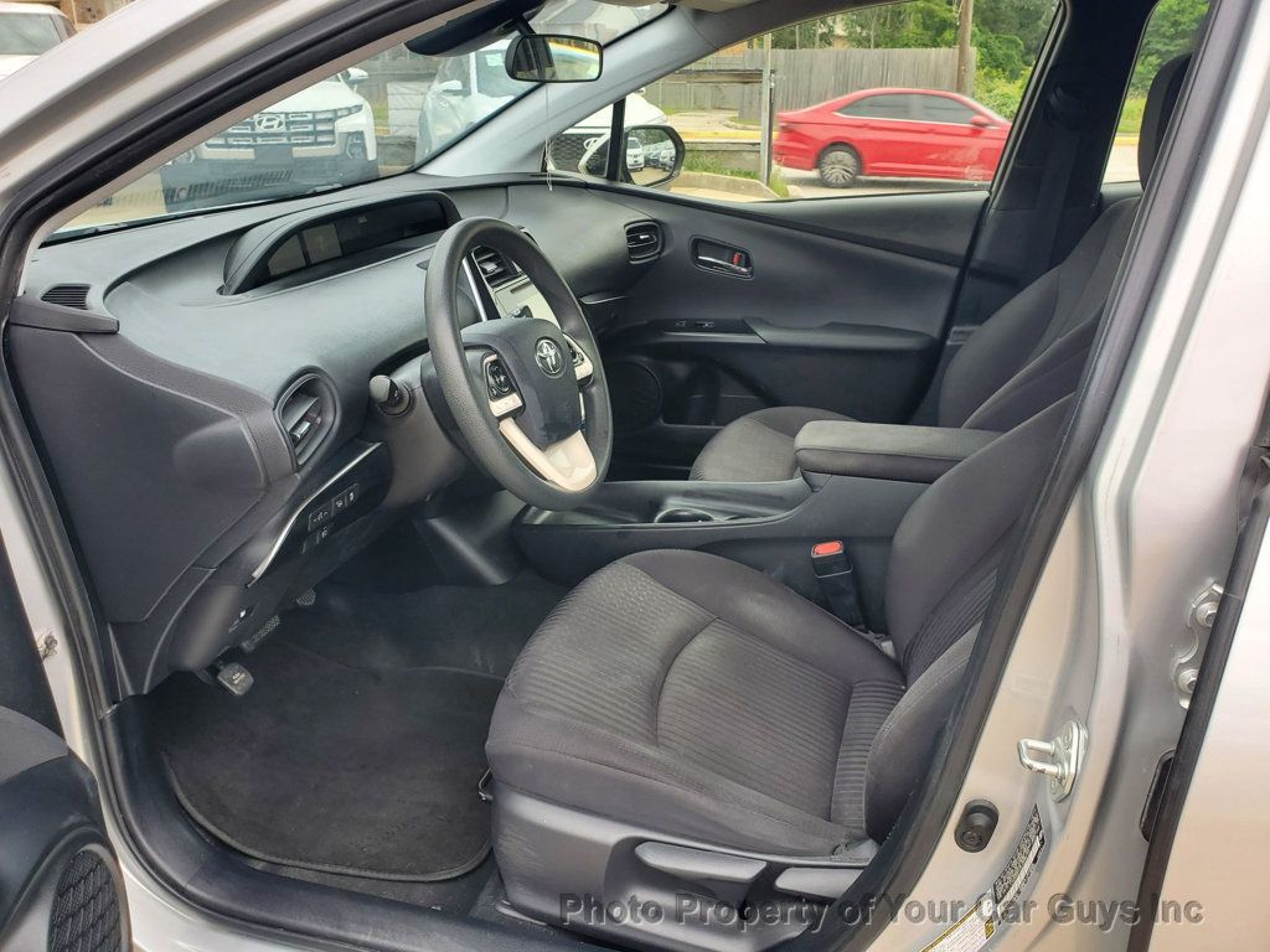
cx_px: 635
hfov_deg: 67.3
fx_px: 954
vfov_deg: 53.1
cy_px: 476
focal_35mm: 26
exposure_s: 1/186
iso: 50
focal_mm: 4.3
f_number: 2.4
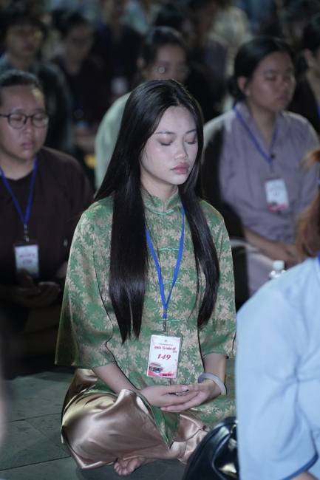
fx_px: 1467
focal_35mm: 110
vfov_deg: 18.6
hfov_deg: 12.4
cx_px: 160
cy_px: 240
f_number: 2.8
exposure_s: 1/125
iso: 4000
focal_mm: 110
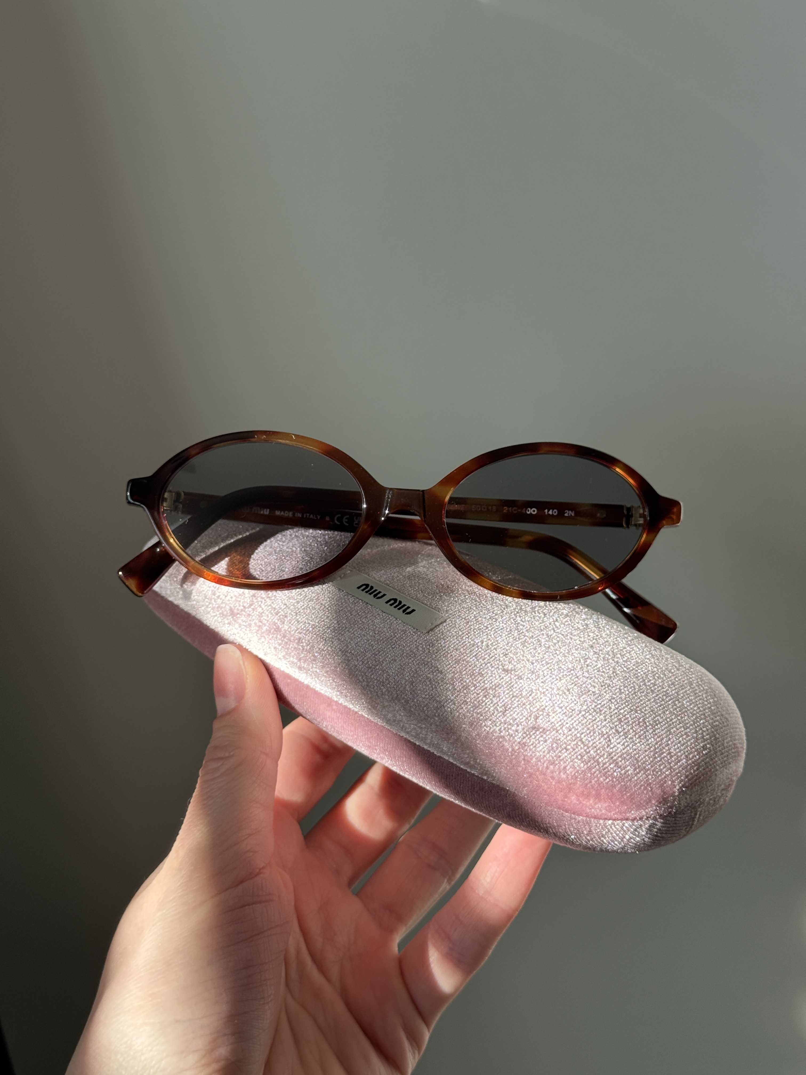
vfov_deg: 39.7
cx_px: 403
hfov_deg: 30.3
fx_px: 1490
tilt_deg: -25.6
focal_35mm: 48
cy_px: 538
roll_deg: +1.1
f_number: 1.78
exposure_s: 1/474
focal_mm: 6.76
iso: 64
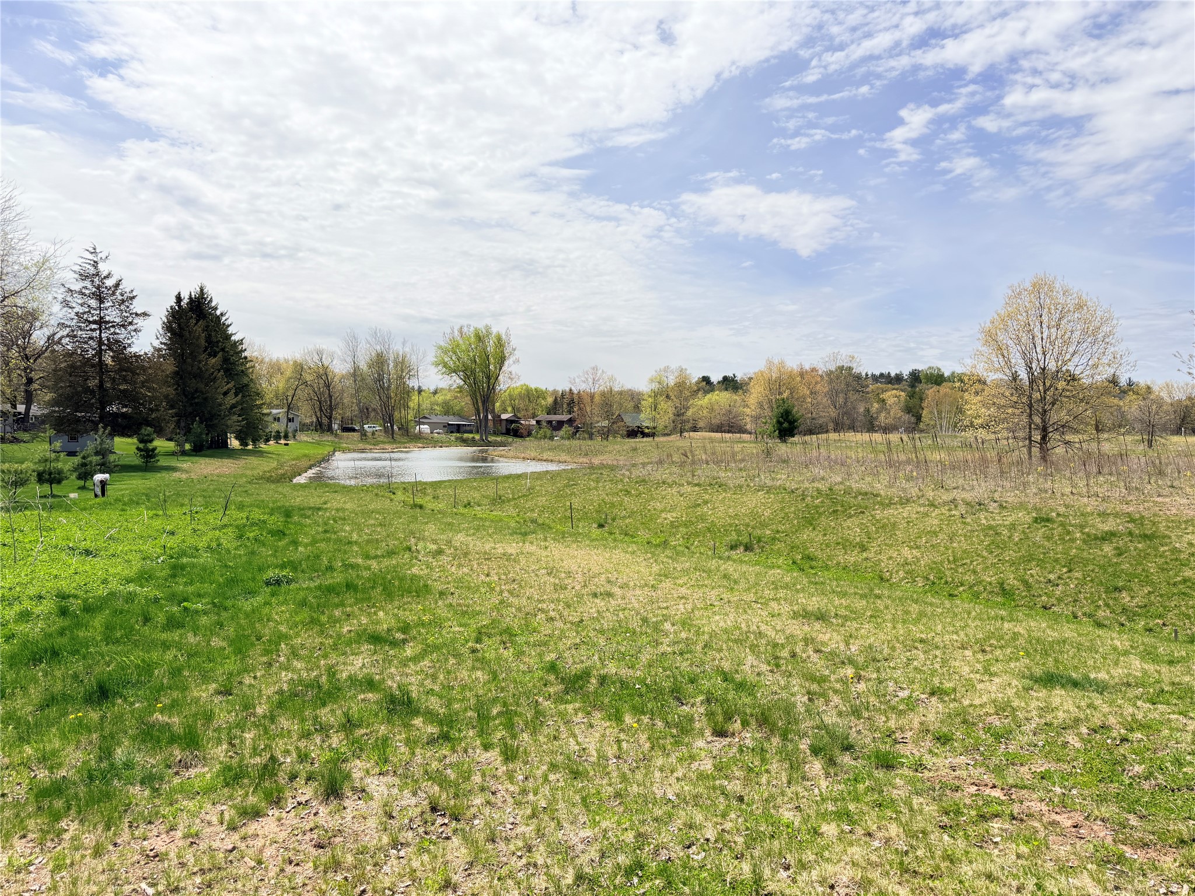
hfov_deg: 71.6
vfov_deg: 56.8
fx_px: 829
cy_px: 448
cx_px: 598
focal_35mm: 24
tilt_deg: -1.5
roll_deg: +0.5
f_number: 1.78
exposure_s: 1/4673
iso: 100
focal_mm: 6.76
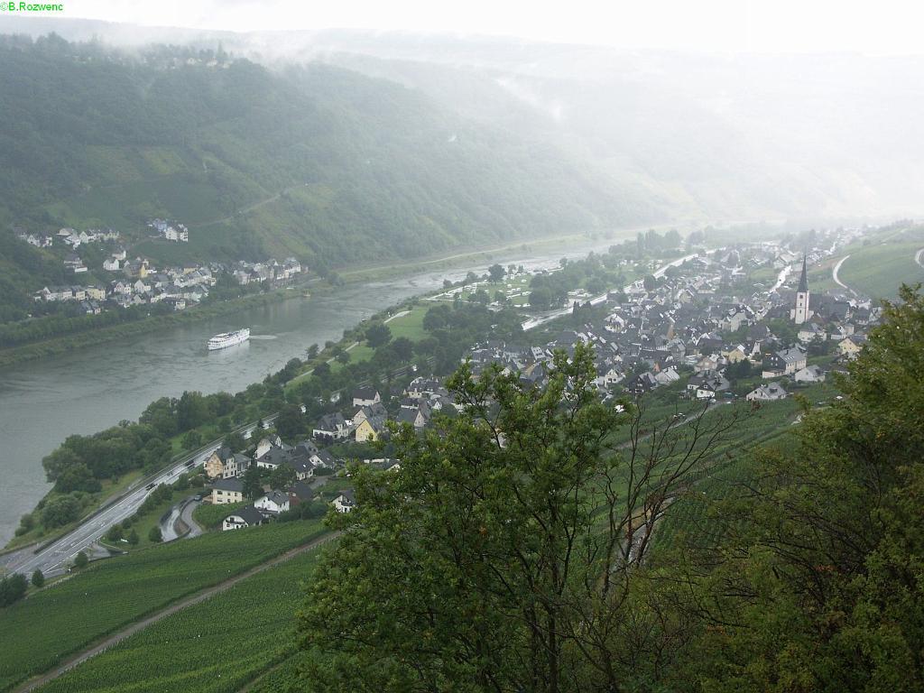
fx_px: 1735
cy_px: 346
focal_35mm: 65
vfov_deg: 22.6
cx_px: 462
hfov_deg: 29.8
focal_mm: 16.66
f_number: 3.2
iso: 64
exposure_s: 1/100
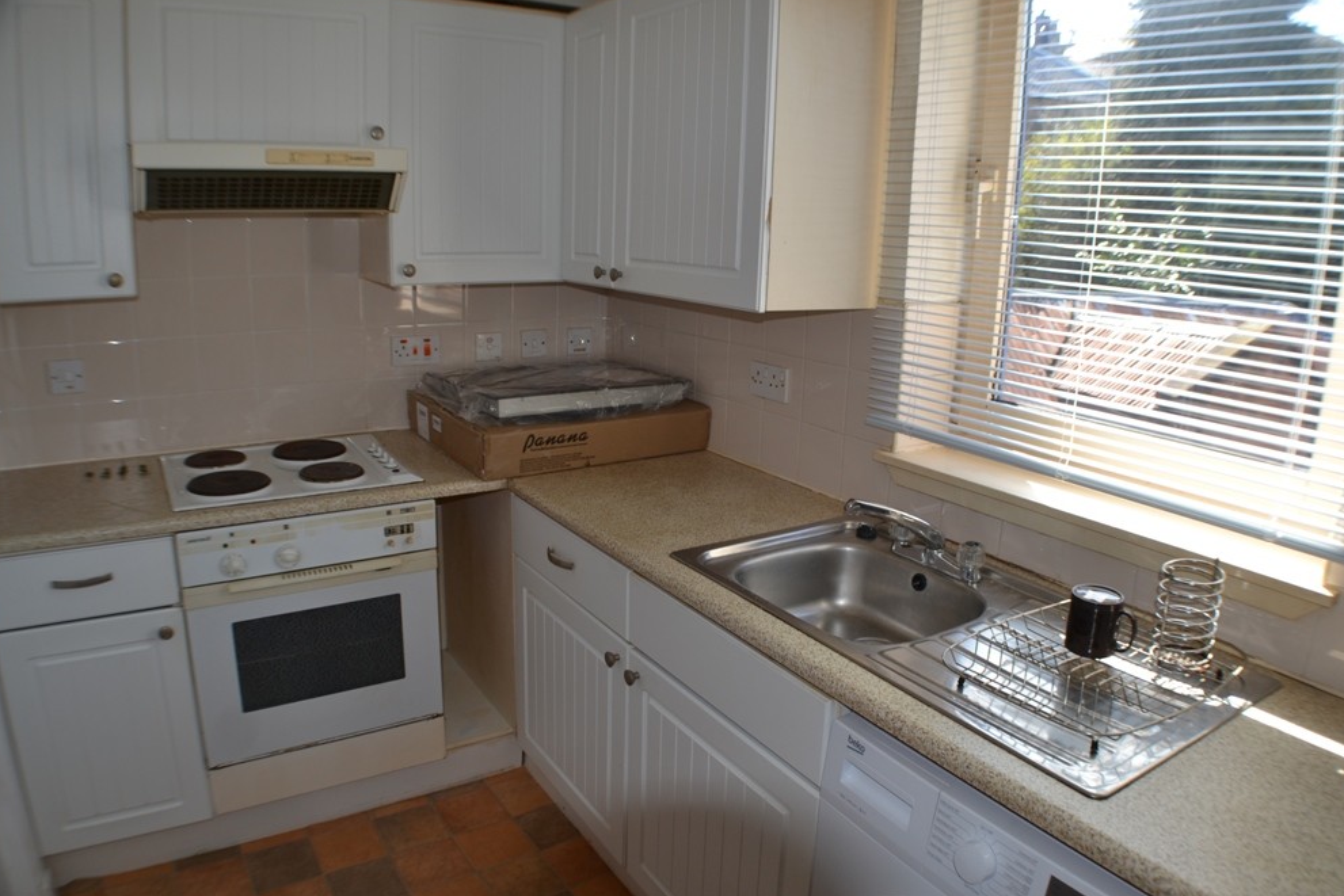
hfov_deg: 60.3
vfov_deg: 42.3
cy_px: 451
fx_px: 1157
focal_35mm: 31
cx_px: 682
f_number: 4
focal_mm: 20
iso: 100
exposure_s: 1/125
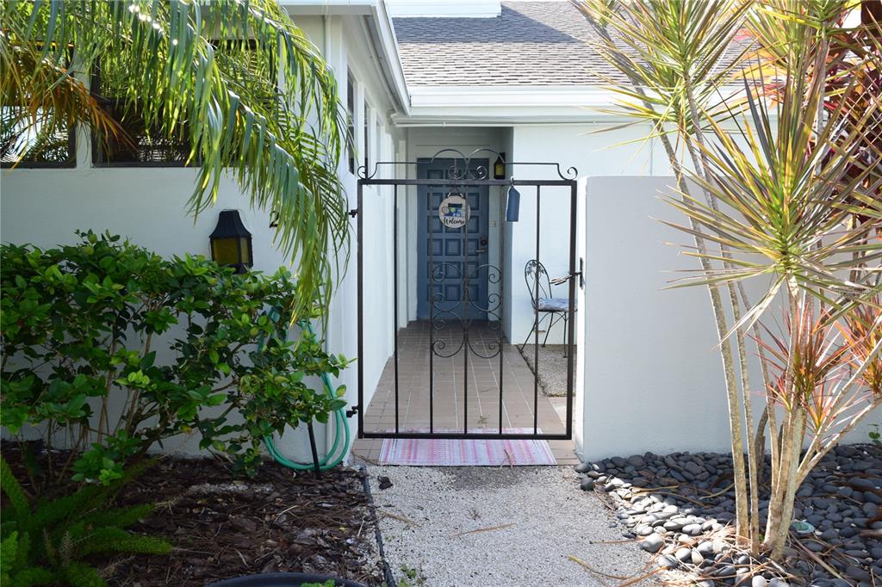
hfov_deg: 67.4
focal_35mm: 27
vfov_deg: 47.9
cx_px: 441
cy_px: 294
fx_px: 661
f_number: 9
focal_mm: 18
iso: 400
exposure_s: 1/100
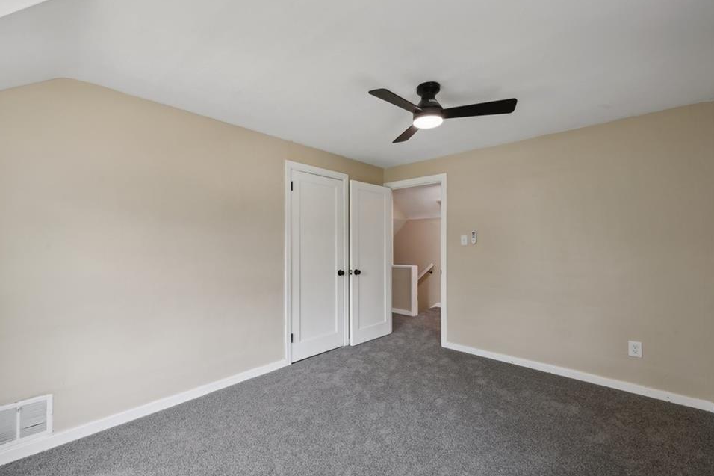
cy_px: 239
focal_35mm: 15
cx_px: 341
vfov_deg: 77.3
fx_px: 297
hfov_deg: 100.3
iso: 50
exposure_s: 1/5
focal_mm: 14
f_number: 11
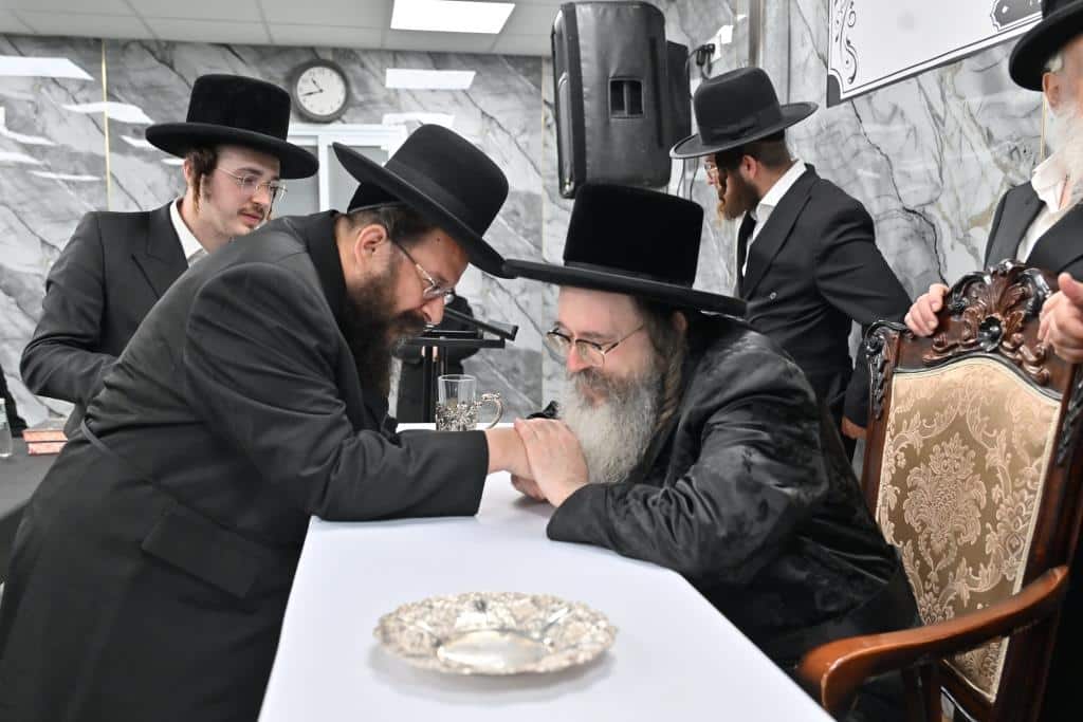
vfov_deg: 40.0
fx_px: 993
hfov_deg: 57.2
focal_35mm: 33
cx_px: 542
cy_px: 361
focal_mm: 33
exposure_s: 1/250
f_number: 4
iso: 1000
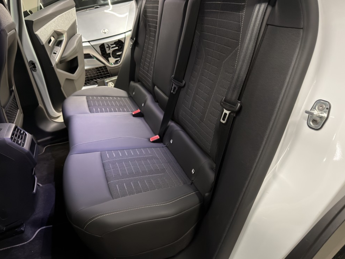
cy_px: 129
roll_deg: +10.9
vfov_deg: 54.9
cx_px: 173
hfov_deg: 69.4
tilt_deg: -31.2
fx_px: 249
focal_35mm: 25
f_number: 1.78
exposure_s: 1/25
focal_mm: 6.76
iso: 640
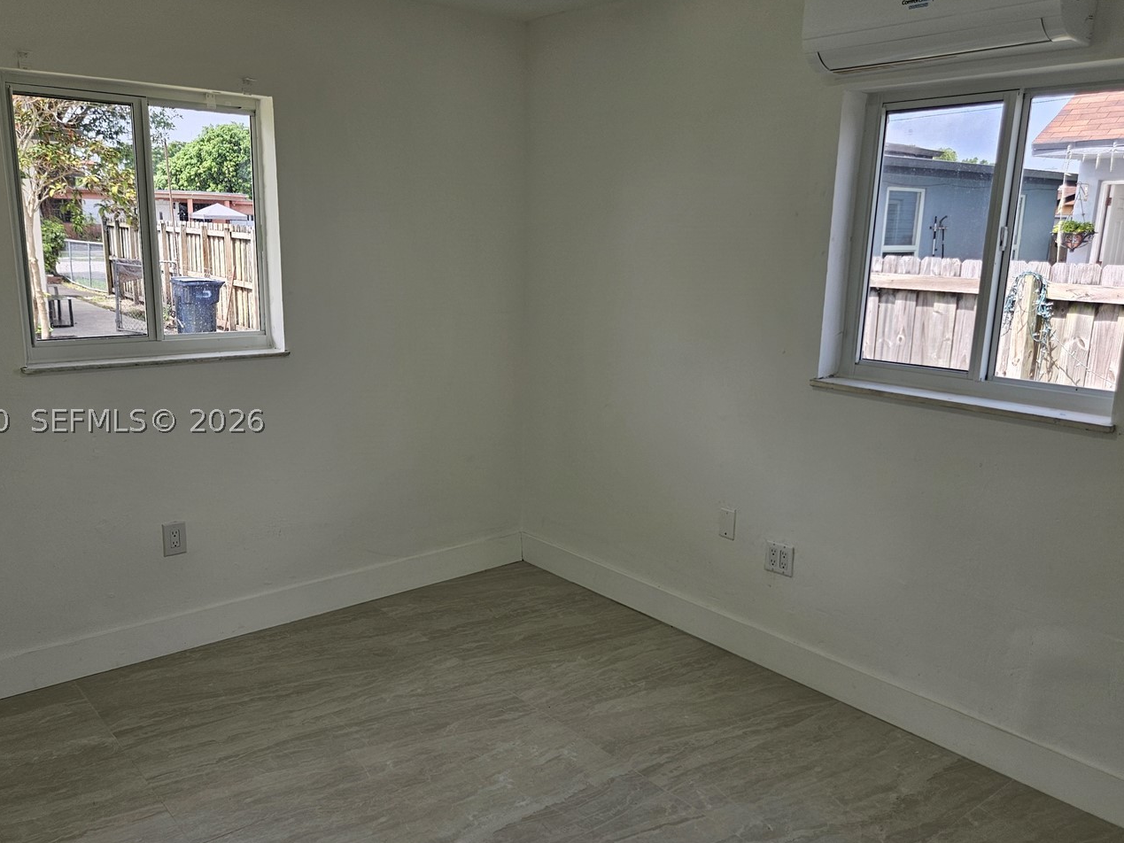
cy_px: 421
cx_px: 536
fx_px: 942
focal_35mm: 29
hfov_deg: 61.6
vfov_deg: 48.2
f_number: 1.8
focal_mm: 5.4
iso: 32
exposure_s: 1/180
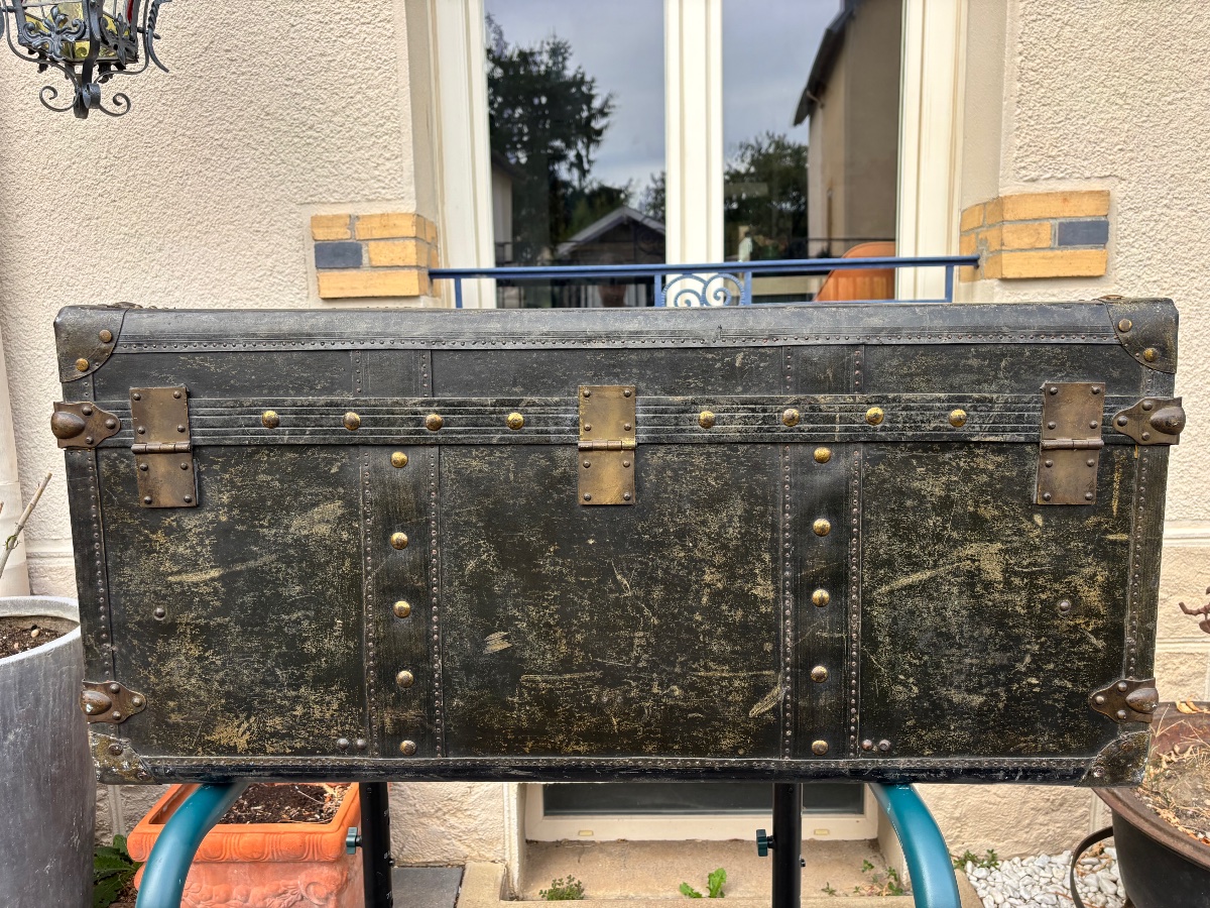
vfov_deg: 53.1
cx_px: 605
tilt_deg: -7.9
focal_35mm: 26
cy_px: 454
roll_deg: +1.1
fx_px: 909
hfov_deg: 67.3
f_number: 1.6
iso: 50
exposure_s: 1/317
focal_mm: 5.96
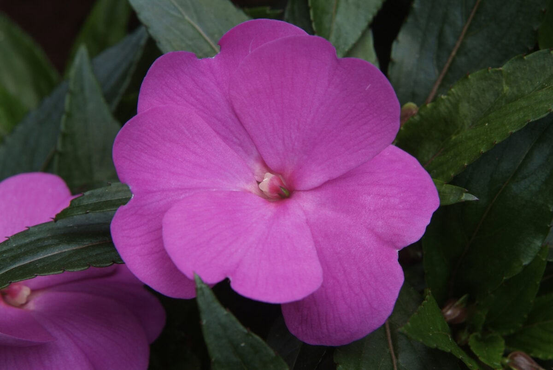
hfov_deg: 16.0
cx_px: 276
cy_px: 185
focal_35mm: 128
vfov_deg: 10.7
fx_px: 1968
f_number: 9.5
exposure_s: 1/60
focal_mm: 85
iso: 200
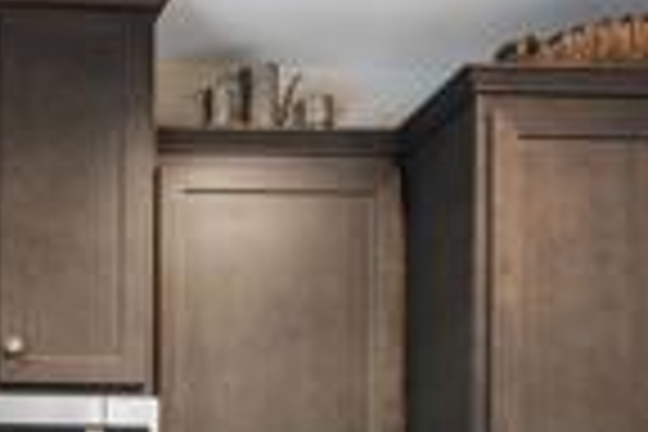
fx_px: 1278
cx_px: -202
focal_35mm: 71
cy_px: 731
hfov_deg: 24.6
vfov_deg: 16.6
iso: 250
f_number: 8
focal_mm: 16
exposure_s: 1/3
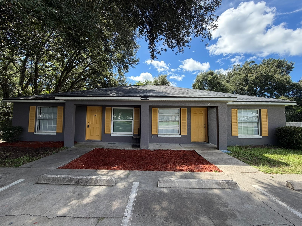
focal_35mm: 14
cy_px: 113
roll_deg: -0.1
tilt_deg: +2.5
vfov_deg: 85.7
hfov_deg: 102.1
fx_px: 122
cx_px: 151
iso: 40
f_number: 2.2
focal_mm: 2.22
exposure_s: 1/502
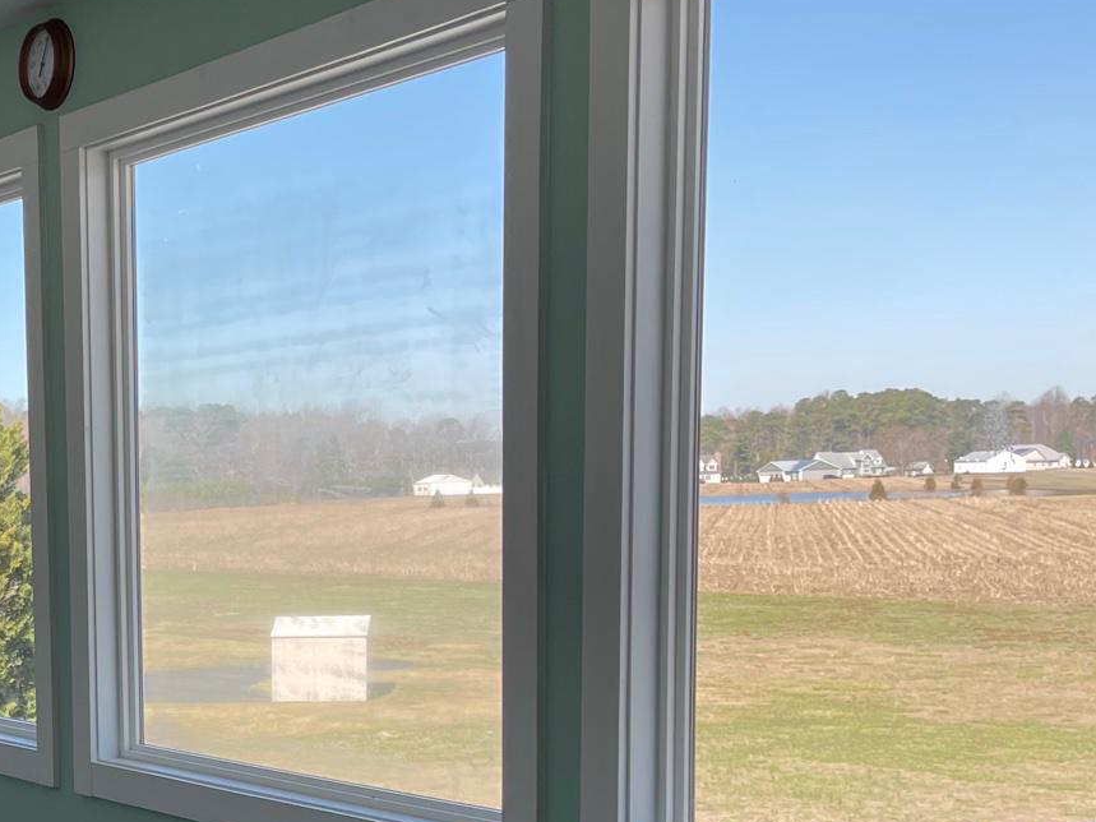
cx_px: -87
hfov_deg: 28.9
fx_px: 1931
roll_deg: +1.3
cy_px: 722
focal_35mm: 61
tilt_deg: -8.1
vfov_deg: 23.5
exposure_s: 1/564
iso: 32
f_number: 1.6
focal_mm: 5.1
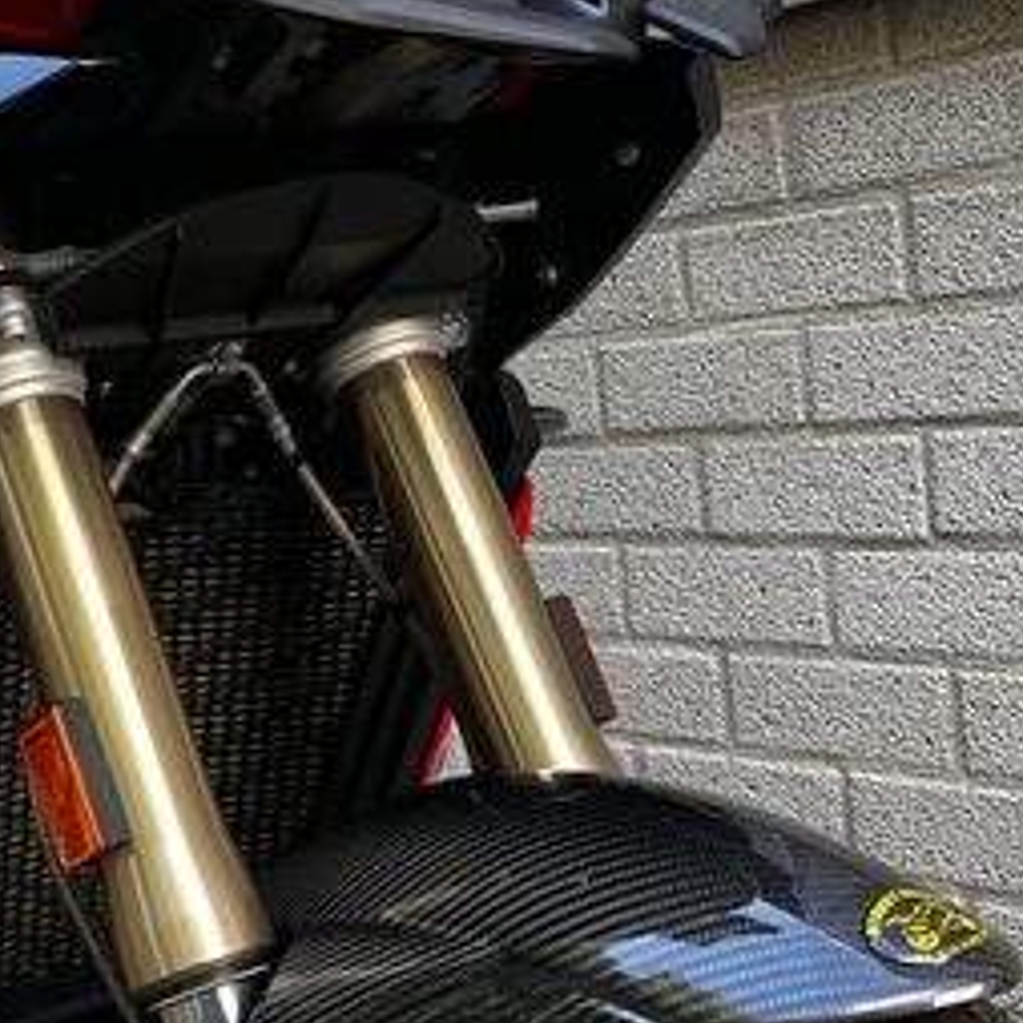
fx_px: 1939
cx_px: 81
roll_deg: +5.1
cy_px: 407
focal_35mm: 58
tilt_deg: -0.7
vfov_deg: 29.5
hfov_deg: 28.3
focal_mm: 5.1
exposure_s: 1/121
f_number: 1.6
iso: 50
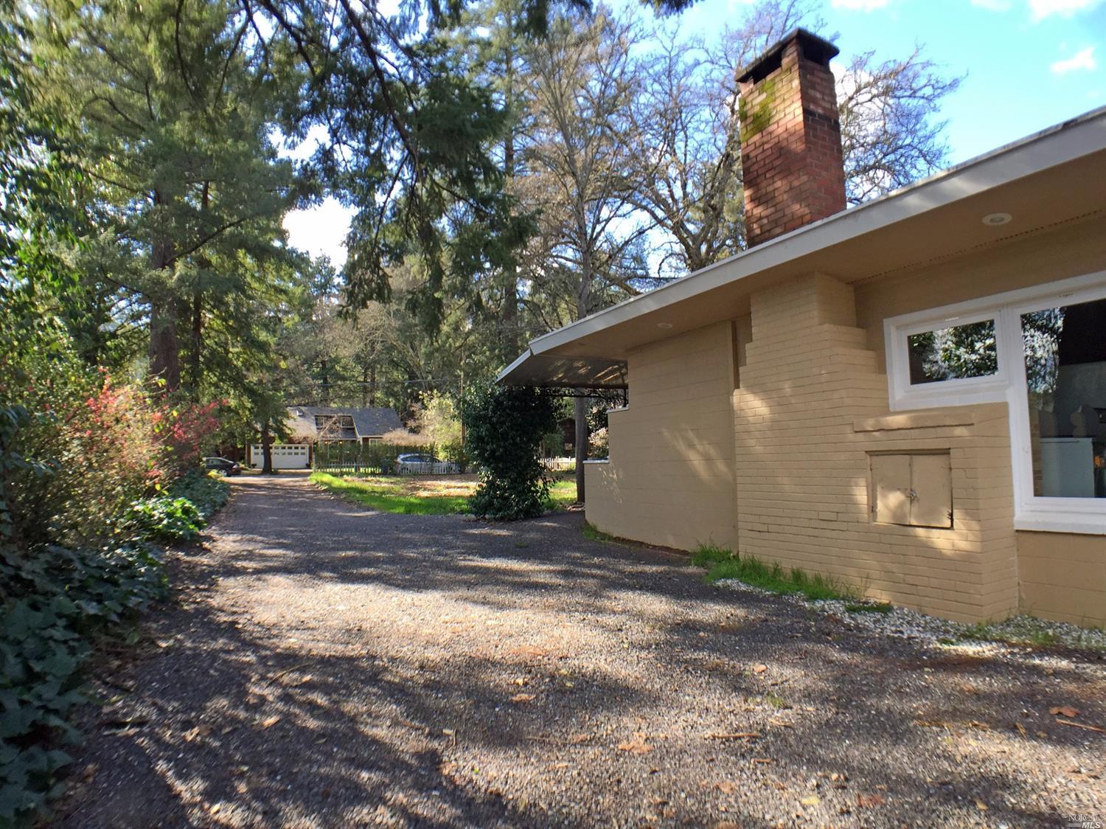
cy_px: 414
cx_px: 553
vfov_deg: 48.2
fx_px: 926
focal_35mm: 29
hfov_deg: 61.7
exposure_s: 1/218
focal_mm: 4.15
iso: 32
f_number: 2.2
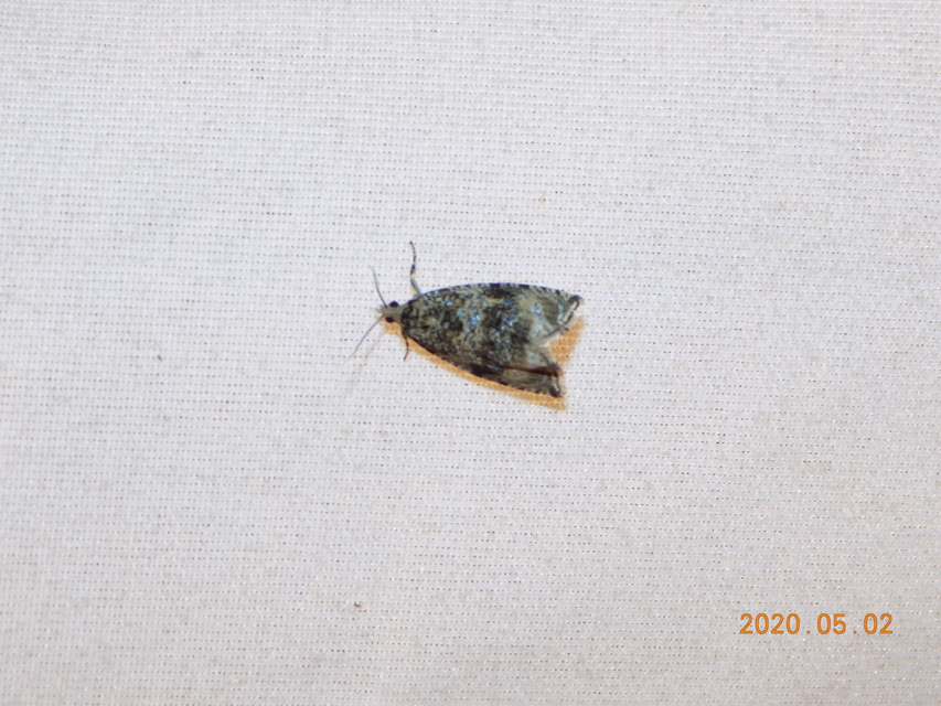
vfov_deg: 12.6
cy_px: 353
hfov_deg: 16.7
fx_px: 3208
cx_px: 470
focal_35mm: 118
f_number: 4.8
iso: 220
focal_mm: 20.9
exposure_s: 1/30
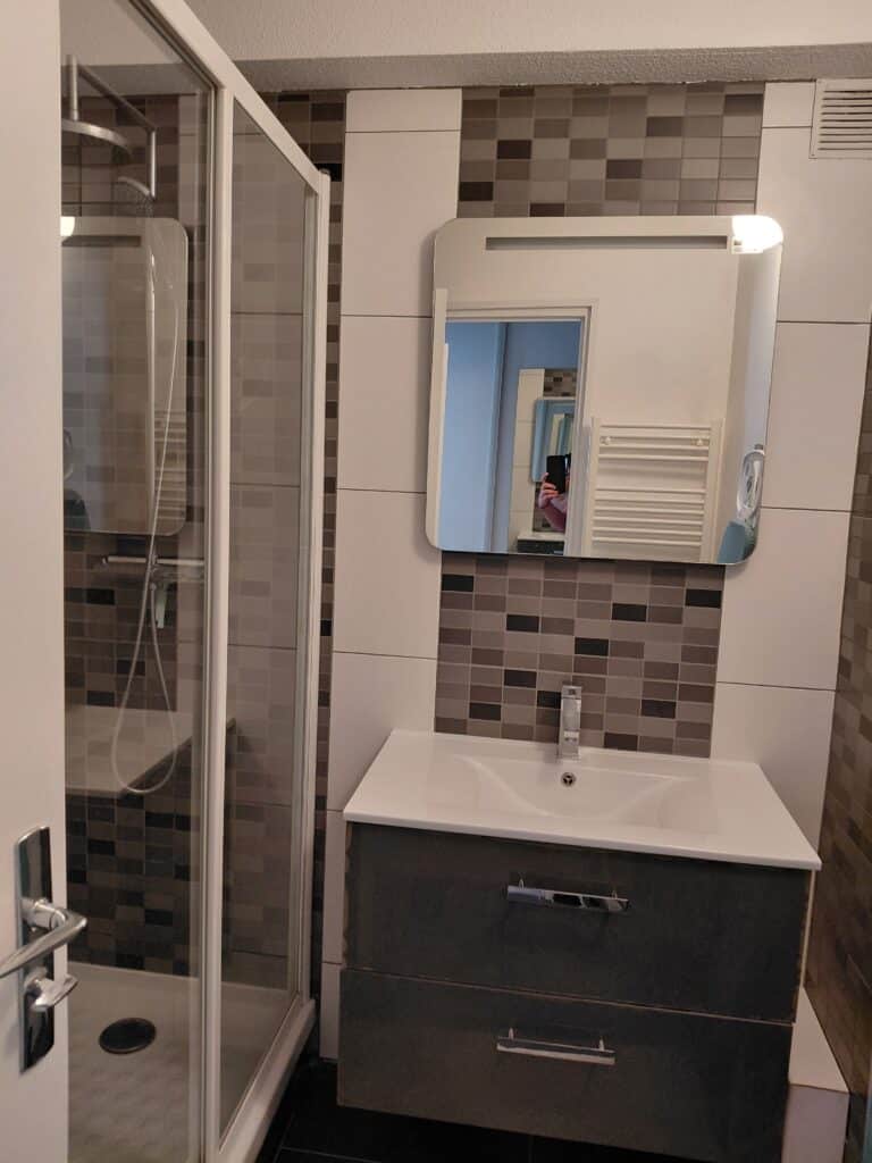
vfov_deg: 69.4
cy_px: 582
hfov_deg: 54.9
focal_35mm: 25
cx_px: 436
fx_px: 840
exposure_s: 1/40
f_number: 1.8
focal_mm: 4.69
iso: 320
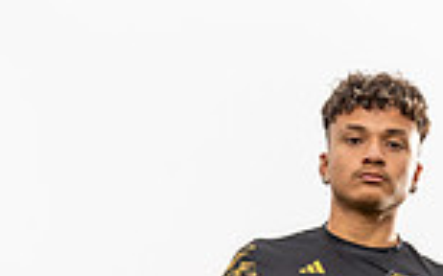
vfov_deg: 11.1
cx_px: 314
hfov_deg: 19.9
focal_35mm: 104
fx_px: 1255
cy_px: 601
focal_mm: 35
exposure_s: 1/200
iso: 250
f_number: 5.6
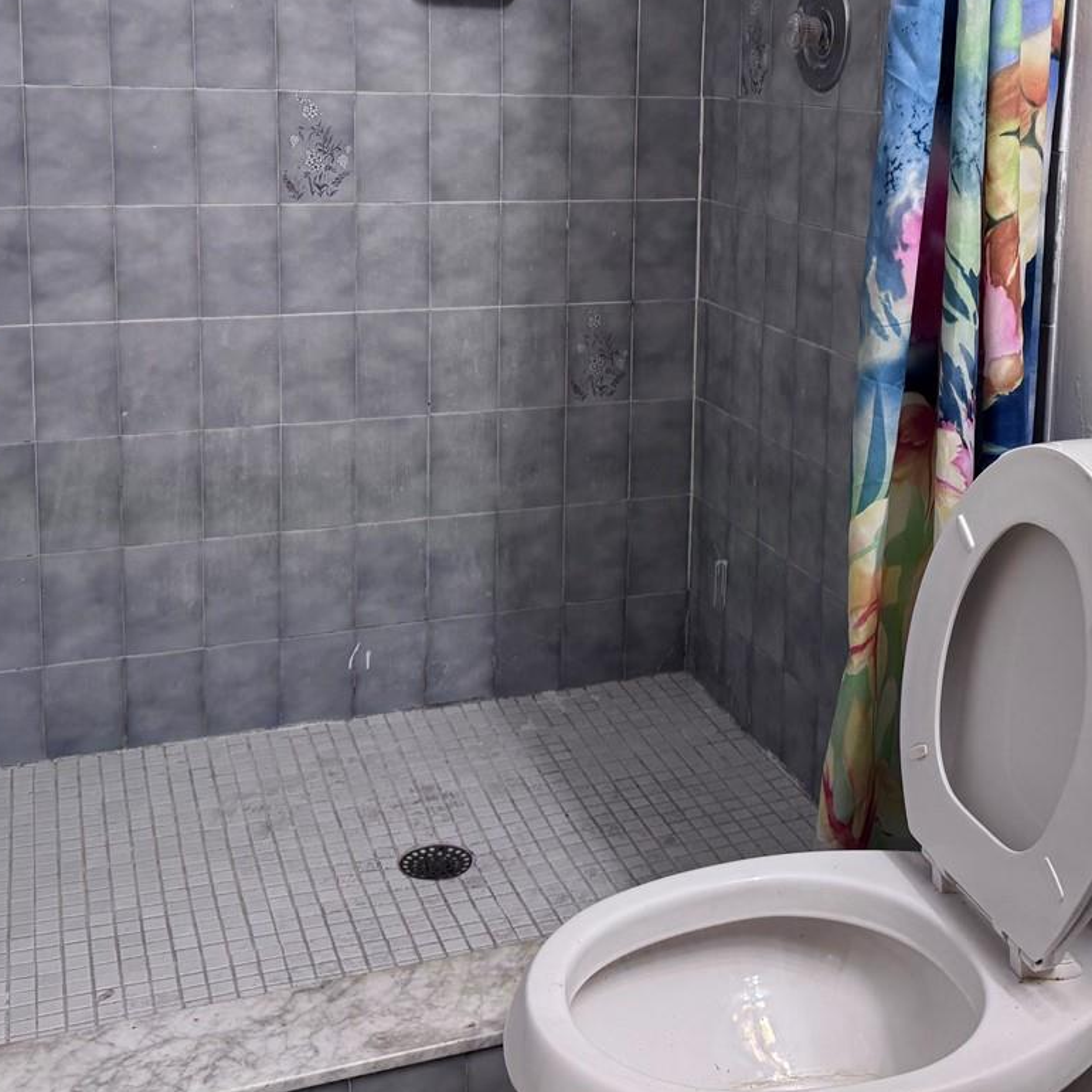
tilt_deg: -8.0
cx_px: 707
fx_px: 1570
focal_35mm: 44
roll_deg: -1.4
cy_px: 293
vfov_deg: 37.5
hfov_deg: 38.0
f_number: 1.78
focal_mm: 6.76
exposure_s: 1/120
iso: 125
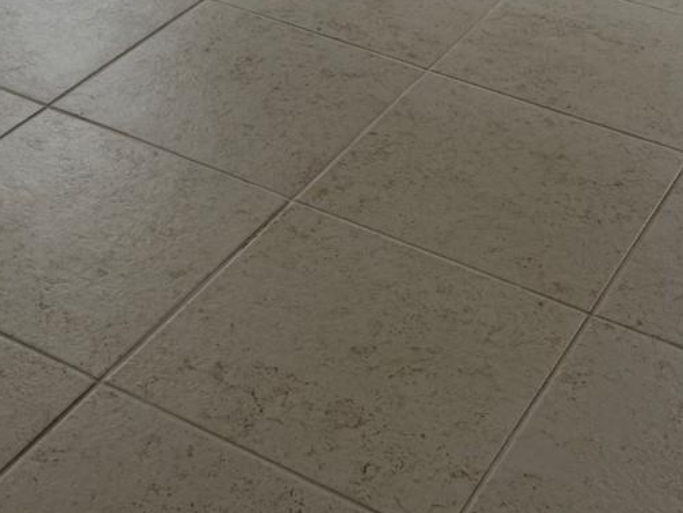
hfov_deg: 25.6
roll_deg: -2.1
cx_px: 284
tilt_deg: -14.7
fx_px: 1500
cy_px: -284
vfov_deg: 17.3
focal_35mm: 76
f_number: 1.78
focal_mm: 6.76
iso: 80
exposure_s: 1/330
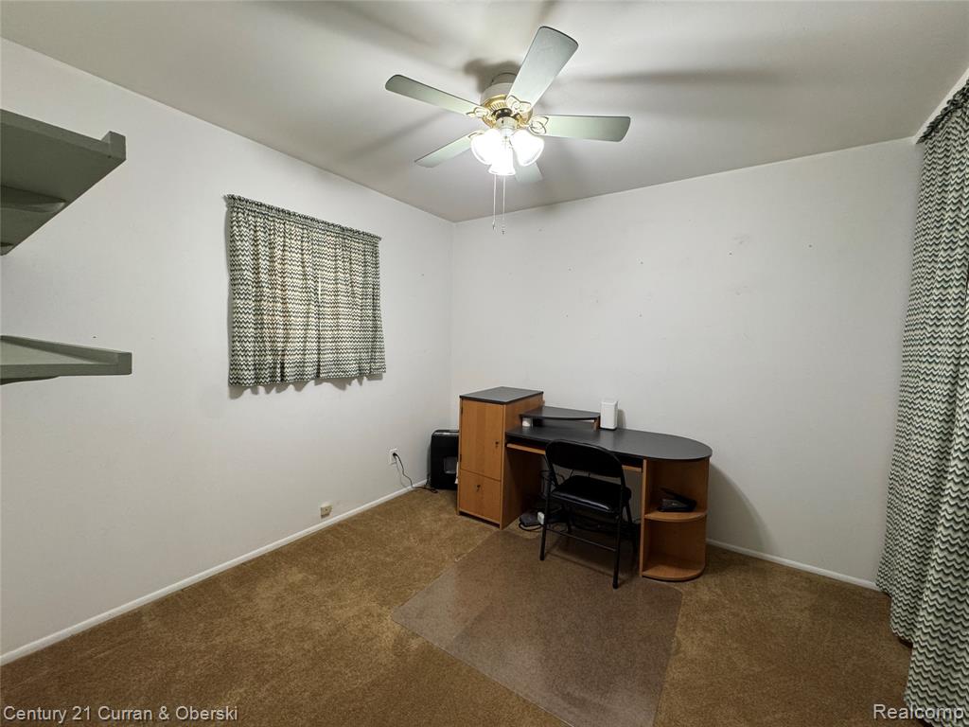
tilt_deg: -4.6
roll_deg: -1.4
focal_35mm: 14
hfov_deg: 102.1
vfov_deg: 85.7
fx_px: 392
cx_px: 484
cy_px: 364
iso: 200
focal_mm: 2.22
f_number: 2.2
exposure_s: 1/60
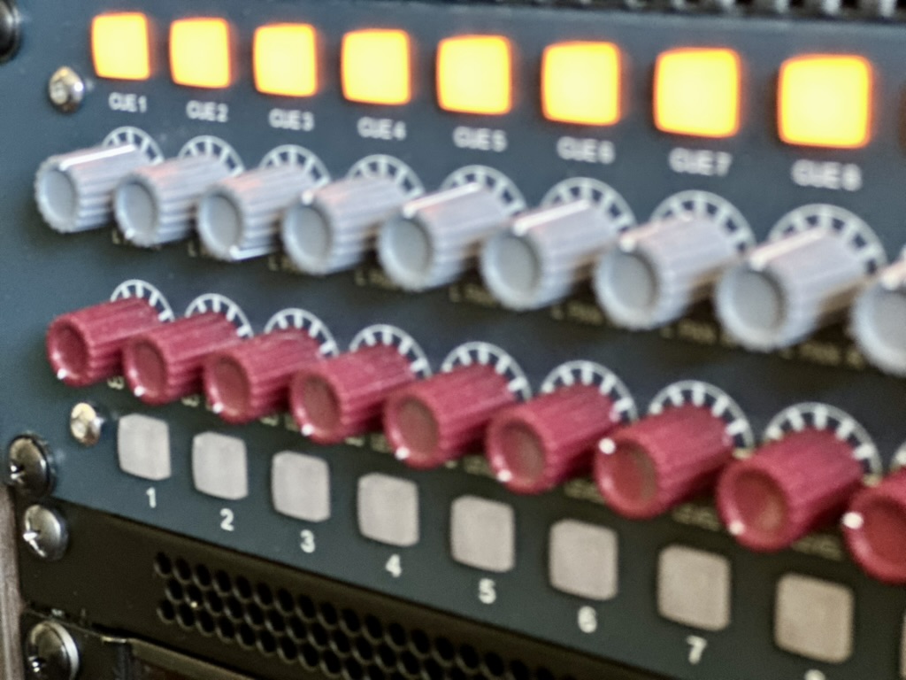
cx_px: 453
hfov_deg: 25.3
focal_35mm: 77
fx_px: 2015
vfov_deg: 19.1
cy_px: 340
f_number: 2.8
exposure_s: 1/15
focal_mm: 9
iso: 400
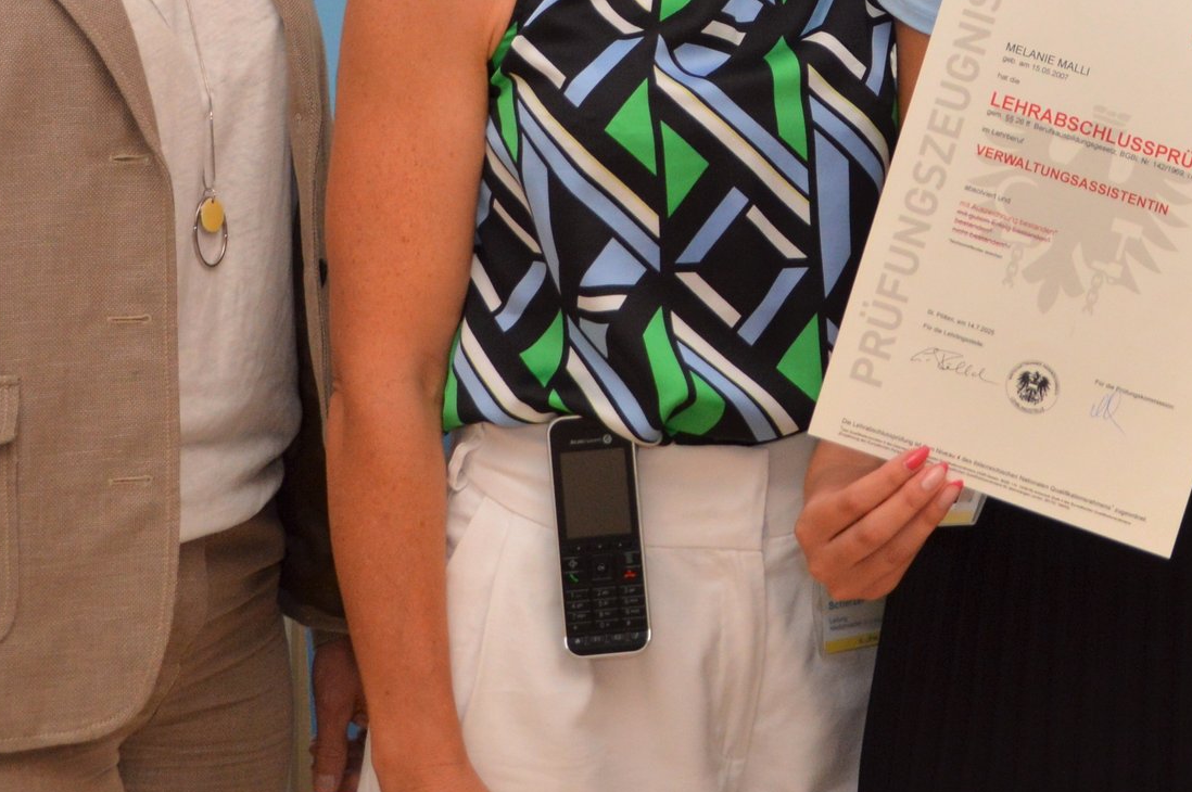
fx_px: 4697
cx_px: 1092
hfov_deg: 14.3
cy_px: -183
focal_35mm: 142
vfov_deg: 9.5
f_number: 4.2
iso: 400
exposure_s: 1/80
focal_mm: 32
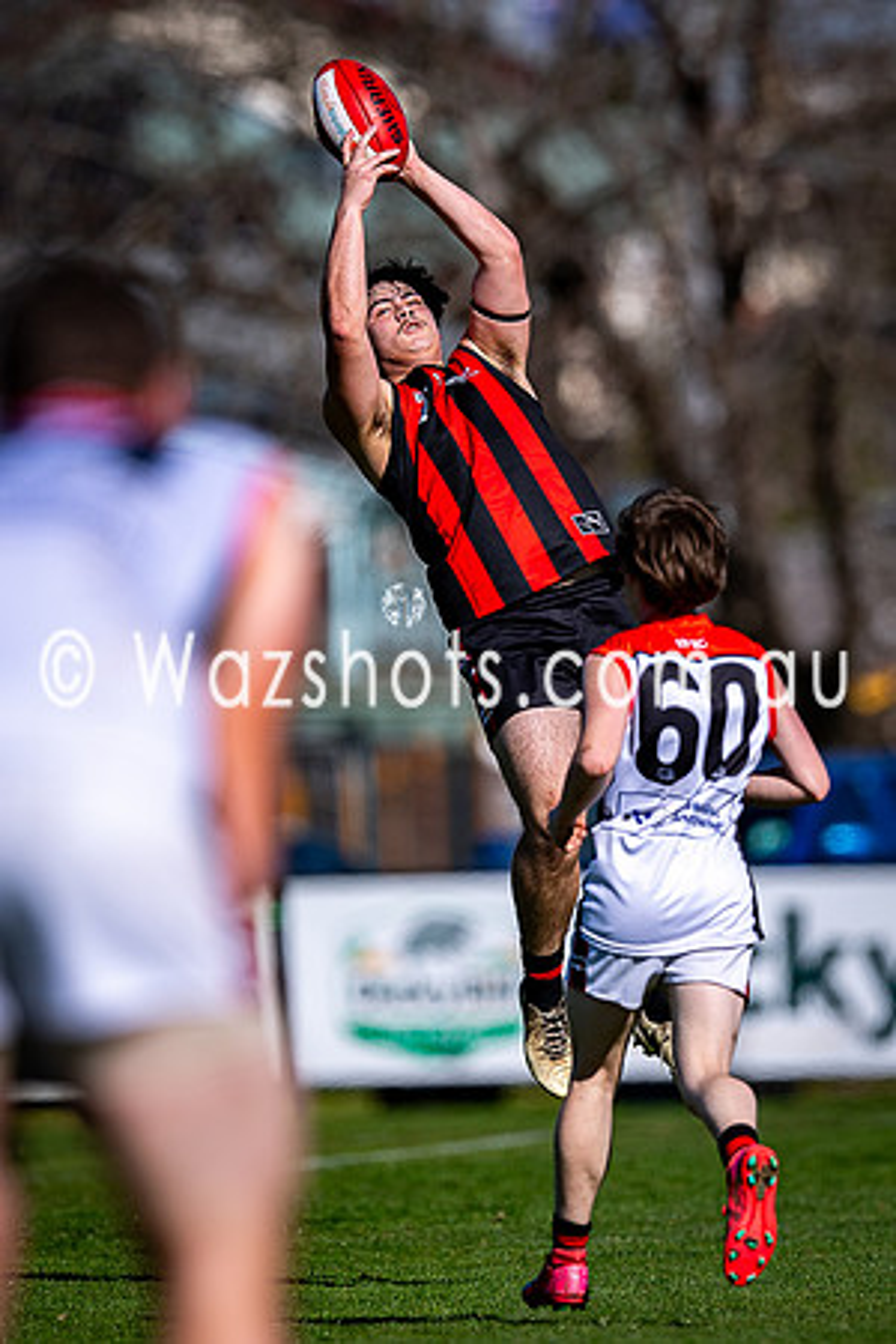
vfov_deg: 2.1
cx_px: 534
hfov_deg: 1.4
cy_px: 610
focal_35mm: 968
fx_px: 36138
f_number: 4
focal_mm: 500
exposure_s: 1/2000
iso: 100
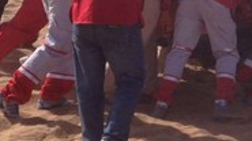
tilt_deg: -8.8
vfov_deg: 9.7
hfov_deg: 16.8
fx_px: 828
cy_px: -8
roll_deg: -4.4
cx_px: 271
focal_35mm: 124
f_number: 2.4
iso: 50
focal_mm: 4.28
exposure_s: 1/2045
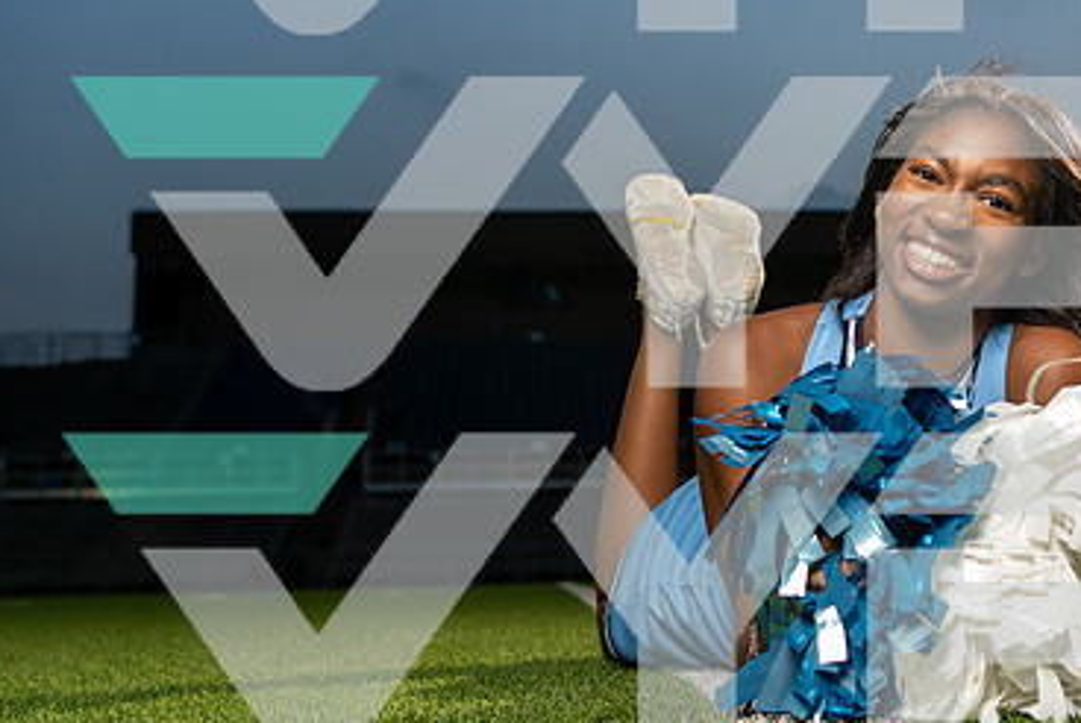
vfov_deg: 21.4
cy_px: 152
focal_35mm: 63
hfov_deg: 31.3
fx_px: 1893
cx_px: 820
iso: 500
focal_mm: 35
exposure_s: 1/250
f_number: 4
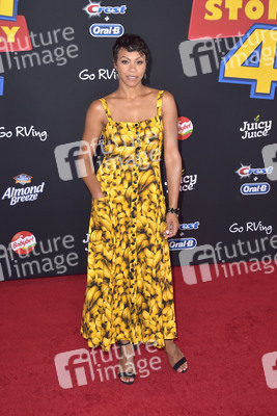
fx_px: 634
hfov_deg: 24.6
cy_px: 208
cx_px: 138
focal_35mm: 55
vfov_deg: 36.2
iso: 500
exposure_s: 1/250
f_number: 7.1
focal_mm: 55
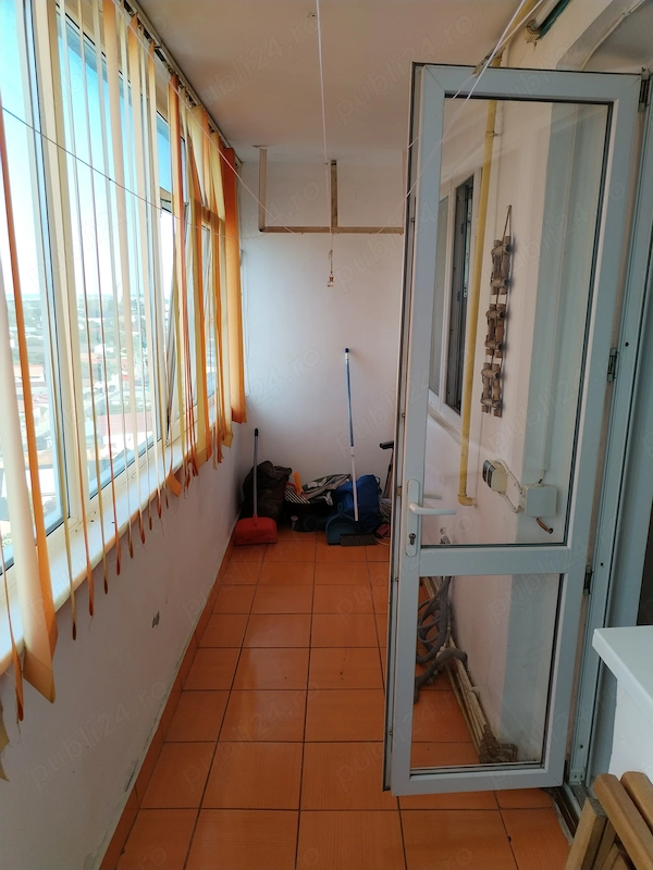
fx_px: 729
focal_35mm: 29
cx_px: 326
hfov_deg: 48.2
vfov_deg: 61.7
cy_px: 435
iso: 100
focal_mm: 4.75
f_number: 1.8
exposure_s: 1/172
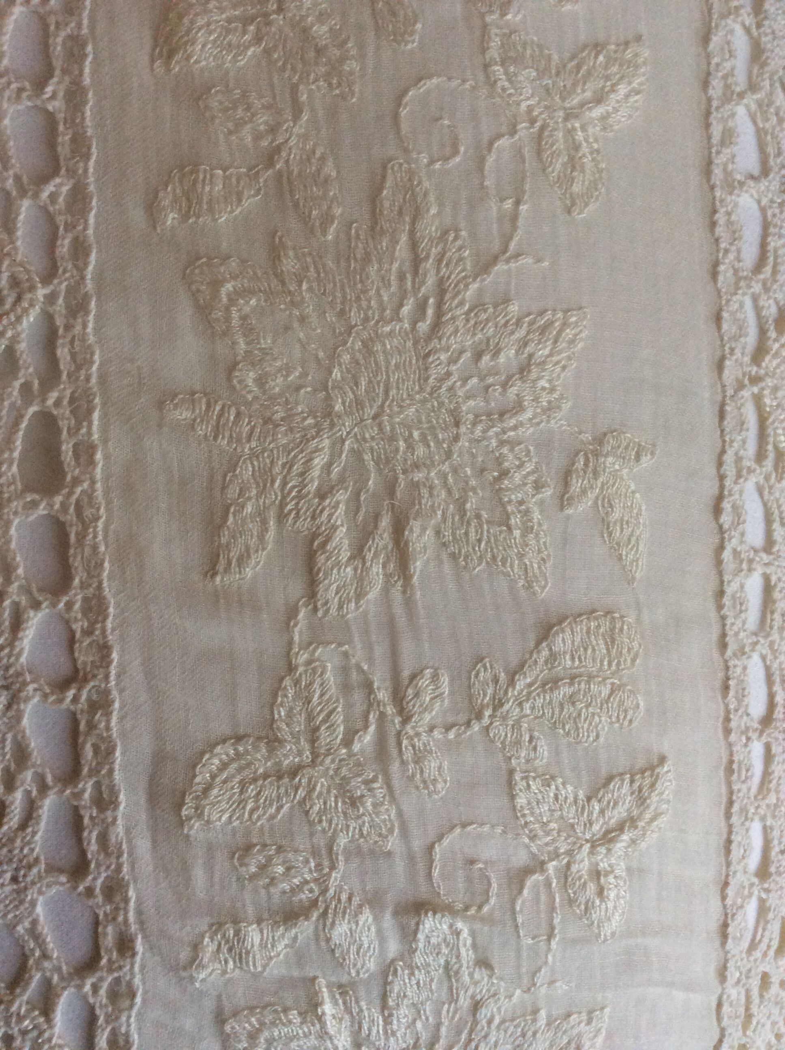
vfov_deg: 56.9
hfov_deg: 44.1
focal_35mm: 32
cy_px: 525
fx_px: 970
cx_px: 392
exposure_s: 1/25
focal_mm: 3.3
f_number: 2.4
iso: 100
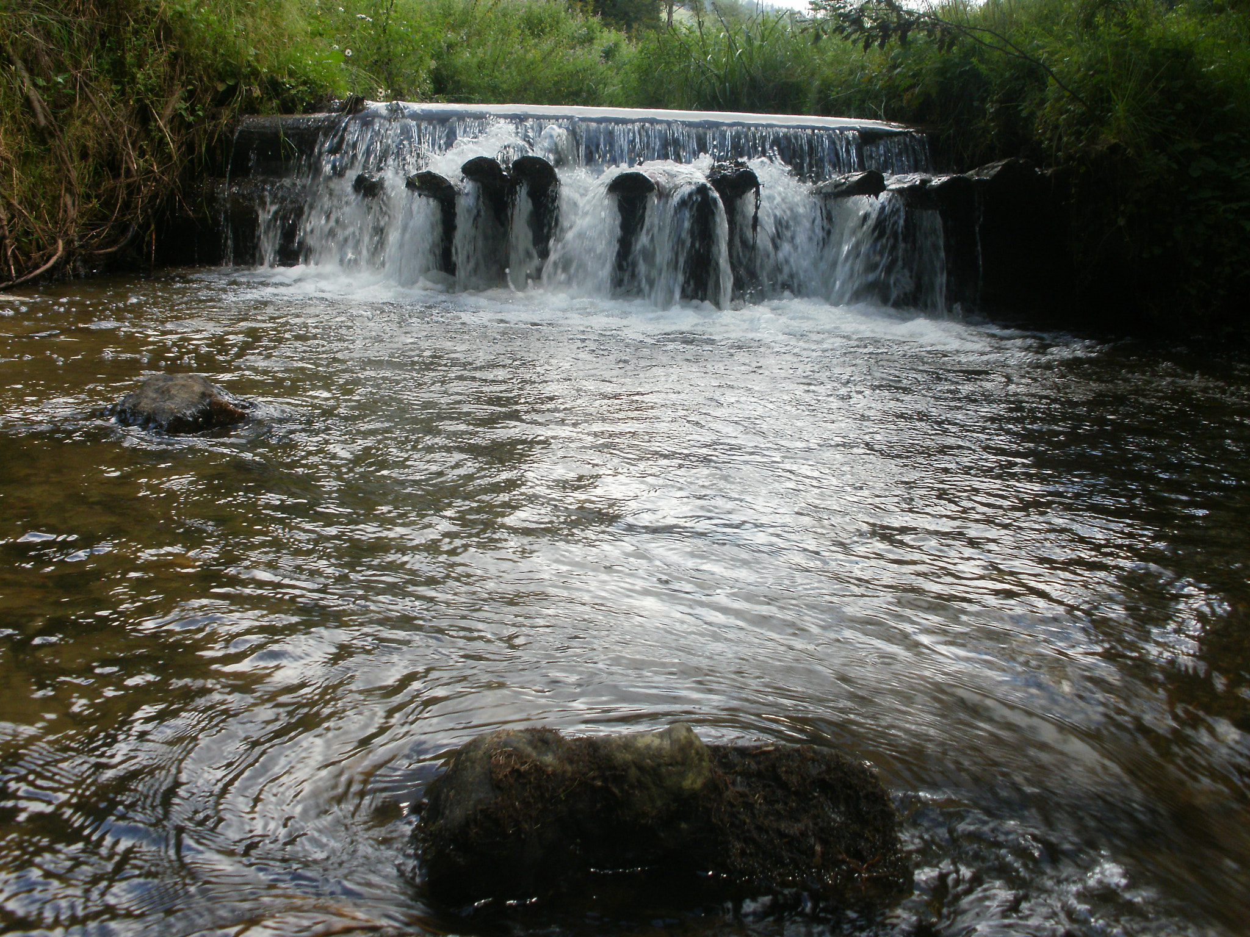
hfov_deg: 51.4
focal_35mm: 36
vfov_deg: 39.7
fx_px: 1300
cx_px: 625
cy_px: 468
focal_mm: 6.3
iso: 100
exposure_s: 1/80
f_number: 5.6
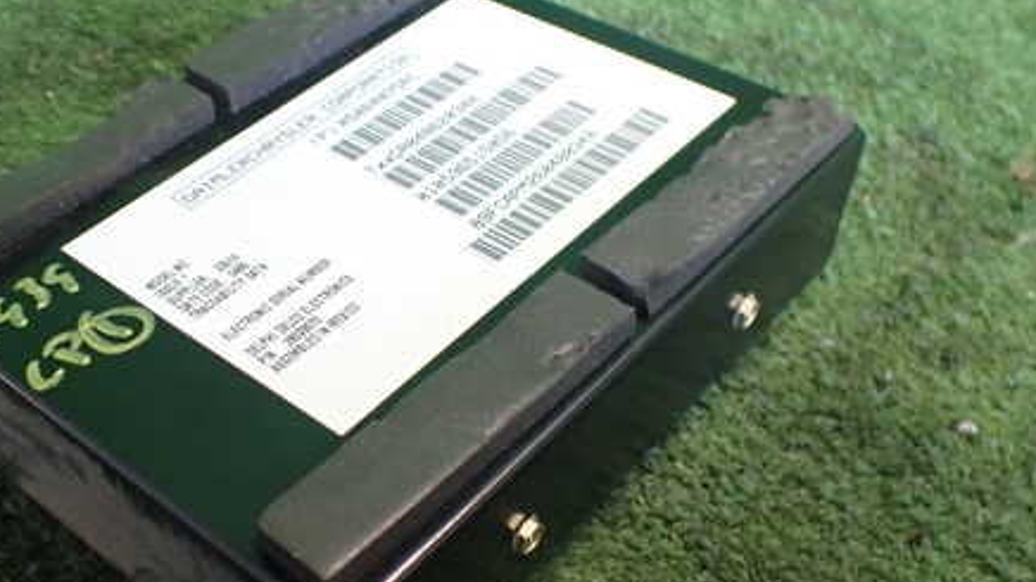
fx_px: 1236
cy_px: 316
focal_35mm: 45
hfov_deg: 44.9
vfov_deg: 26.5
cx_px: 354
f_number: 2.3
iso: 800
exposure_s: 1/80
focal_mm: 5.4
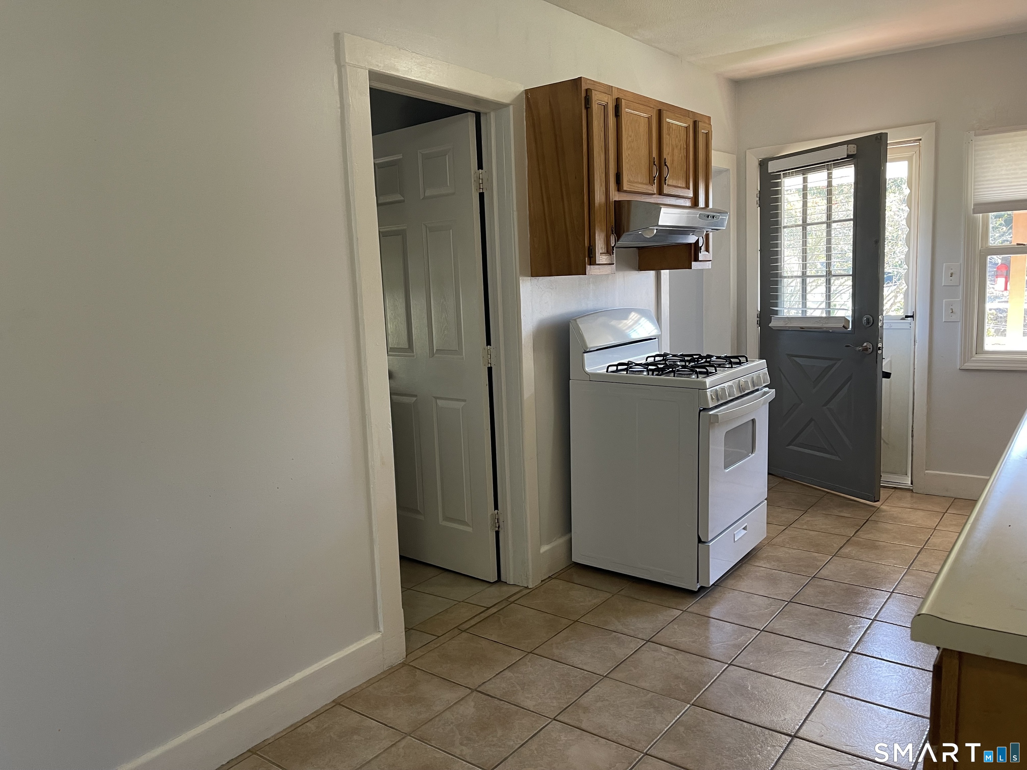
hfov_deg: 69.4
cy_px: 385
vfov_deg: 54.9
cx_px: 514
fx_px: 742
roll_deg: +4.0
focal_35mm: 25
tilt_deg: -7.2
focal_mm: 5.1
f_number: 1.6
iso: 125
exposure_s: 1/60
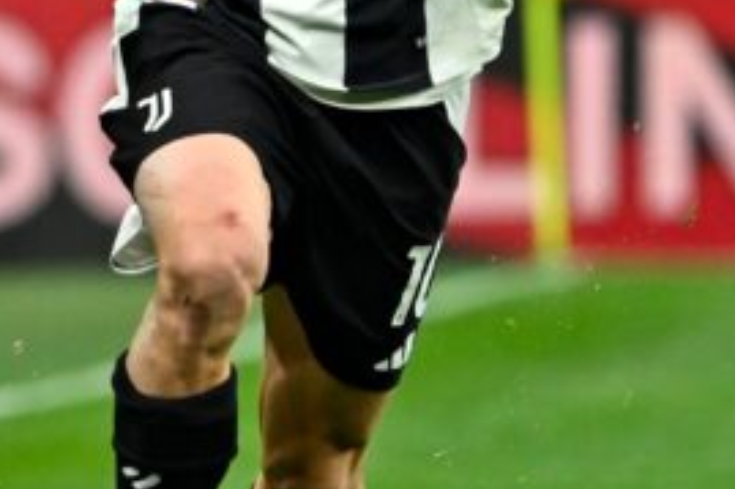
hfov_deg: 1.4
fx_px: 31095
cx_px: -98
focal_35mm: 1524
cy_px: 86
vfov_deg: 0.9
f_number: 4.5
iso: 2000
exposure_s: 1/800
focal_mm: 400
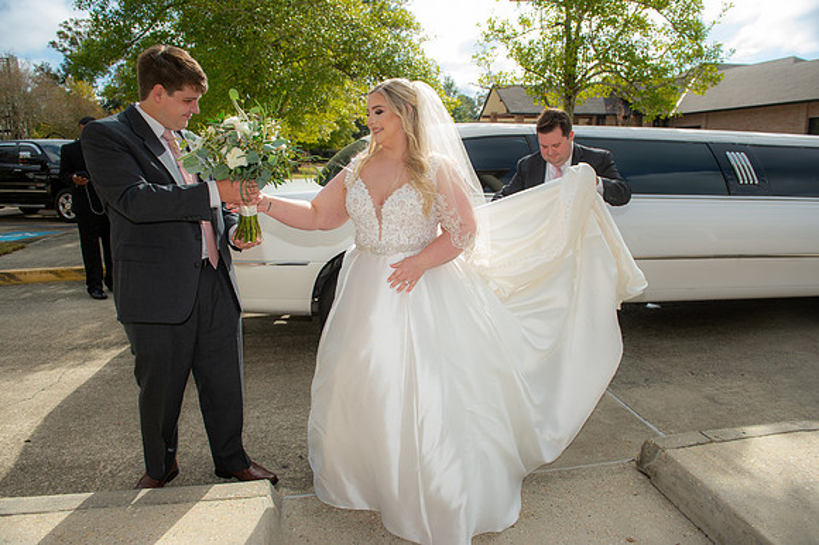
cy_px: 272
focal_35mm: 24
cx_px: 410
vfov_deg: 53.1
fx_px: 546
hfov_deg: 73.8
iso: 64
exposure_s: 1/400
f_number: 5
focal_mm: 24
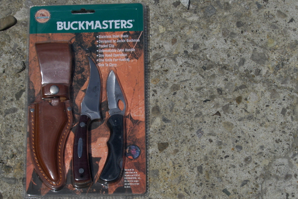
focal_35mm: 110
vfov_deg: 12.5
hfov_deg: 18.6
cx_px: 148
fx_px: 910
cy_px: 104
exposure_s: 1/694
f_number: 8.5
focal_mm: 22.5
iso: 100
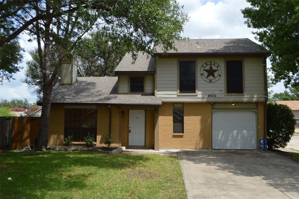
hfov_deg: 57.3
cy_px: 100
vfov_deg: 39.9
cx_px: 150
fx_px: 274
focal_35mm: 33
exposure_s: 1/250
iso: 100
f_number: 8
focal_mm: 22
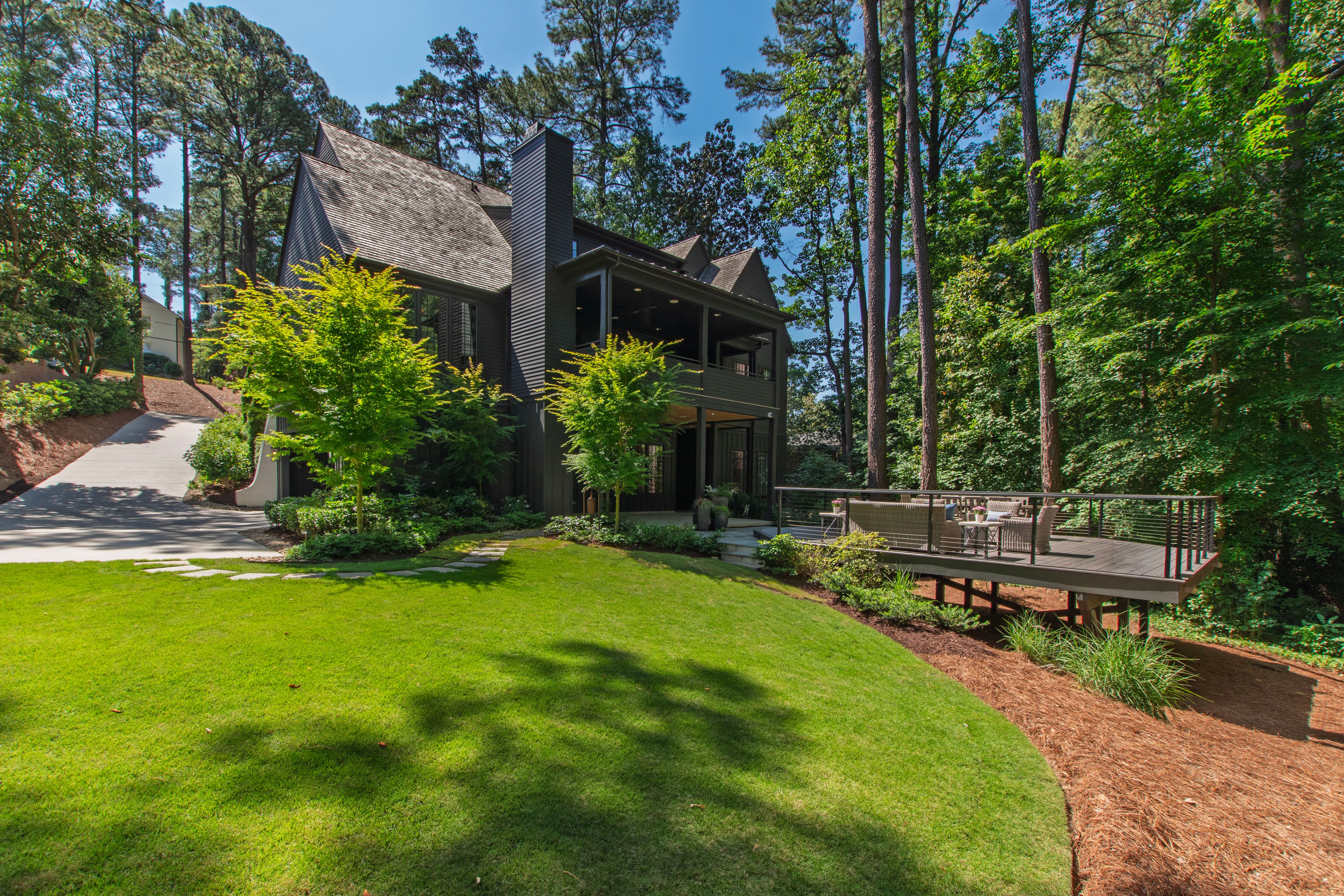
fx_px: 560
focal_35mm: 15
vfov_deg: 77.3
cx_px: 672
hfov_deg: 100.4
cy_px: 448
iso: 250
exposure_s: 1/200
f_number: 8
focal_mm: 10
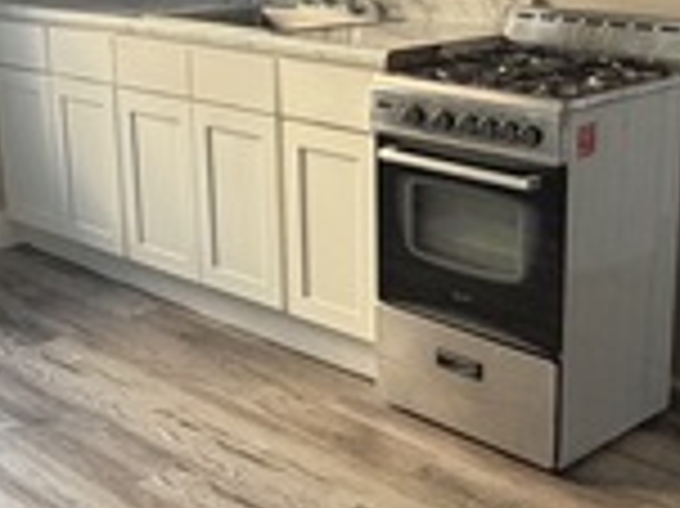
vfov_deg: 23.6
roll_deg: +0.6
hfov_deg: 31.1
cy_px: 211
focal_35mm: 62
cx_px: 417
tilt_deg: -14.5
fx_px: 1217
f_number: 2.2
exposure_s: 1/121
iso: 250
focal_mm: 2.22
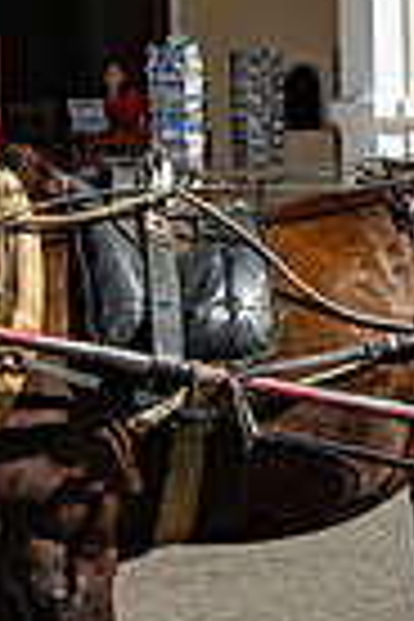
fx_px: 2691
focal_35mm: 156
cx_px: 827
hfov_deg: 8.4
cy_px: 13
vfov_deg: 13.0
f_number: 10
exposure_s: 1/320
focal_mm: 32
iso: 100
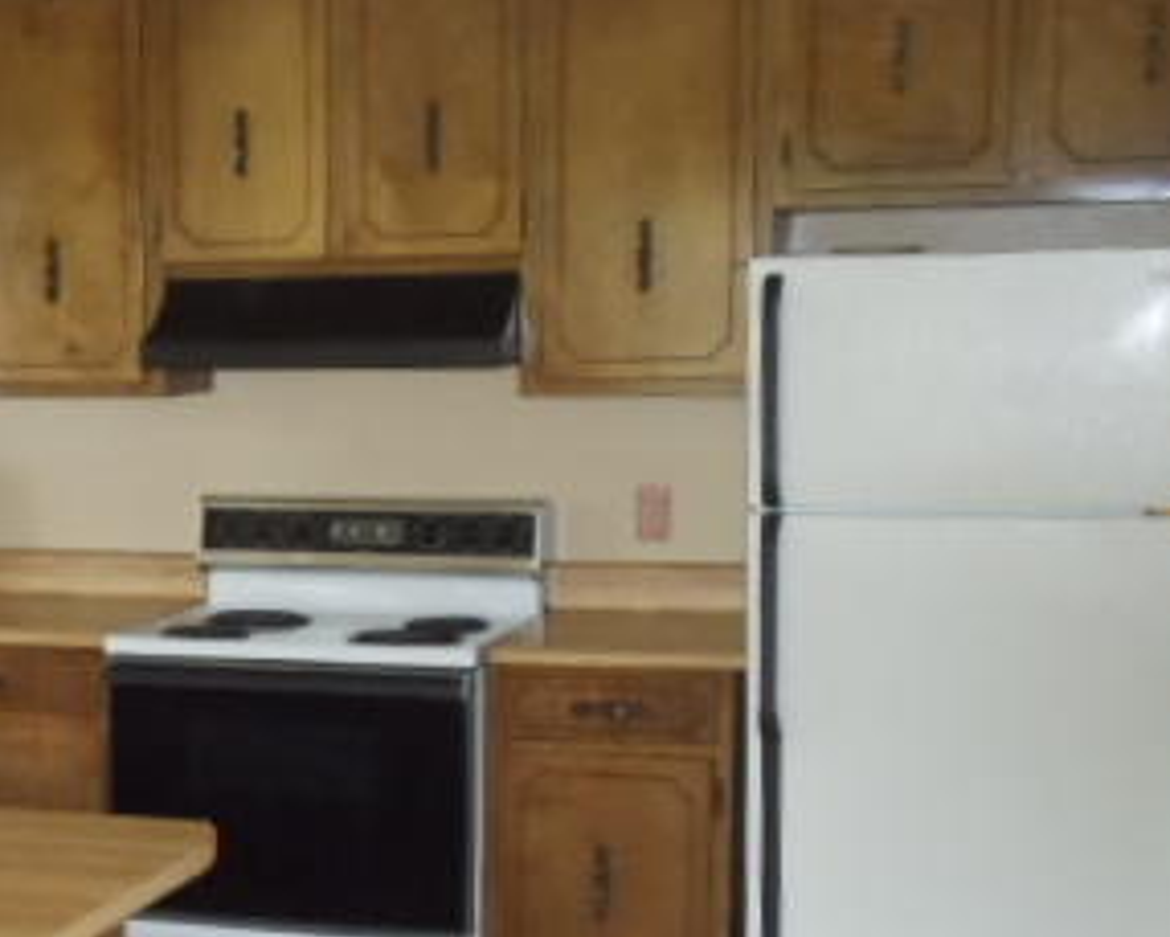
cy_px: 614
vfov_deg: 16.0
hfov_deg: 19.4
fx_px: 3325
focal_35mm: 96
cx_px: -12
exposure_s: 1/30
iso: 400
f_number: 3.5
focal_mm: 6
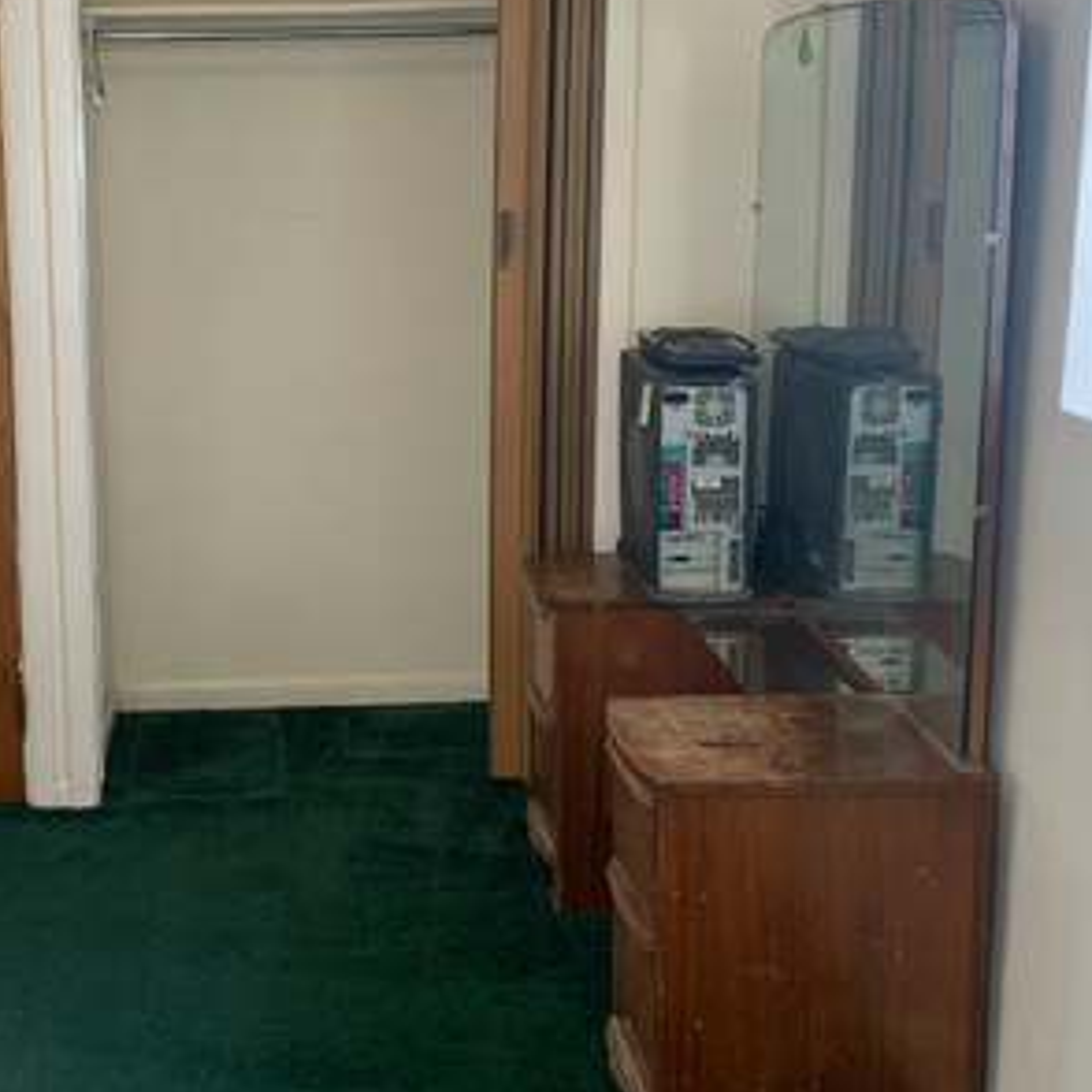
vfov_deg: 33.9
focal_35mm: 50
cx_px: 230
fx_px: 1785
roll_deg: +0.7
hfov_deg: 33.1
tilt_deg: -9.9
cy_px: 416
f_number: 1.8
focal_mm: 4.25
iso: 50
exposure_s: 1/60
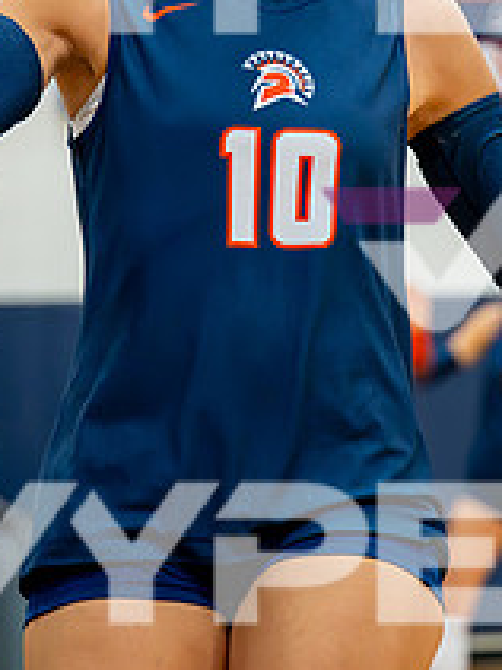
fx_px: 4123
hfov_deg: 7.0
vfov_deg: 9.2
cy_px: 18
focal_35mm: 213
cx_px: 187
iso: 3200
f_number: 2.8
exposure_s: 1/800
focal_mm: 70
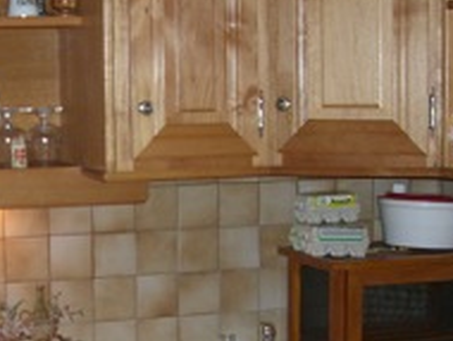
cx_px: 112
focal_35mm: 100
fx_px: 1310
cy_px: 202
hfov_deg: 19.5
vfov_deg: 14.8
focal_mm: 6.2
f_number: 2.7
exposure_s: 1/60
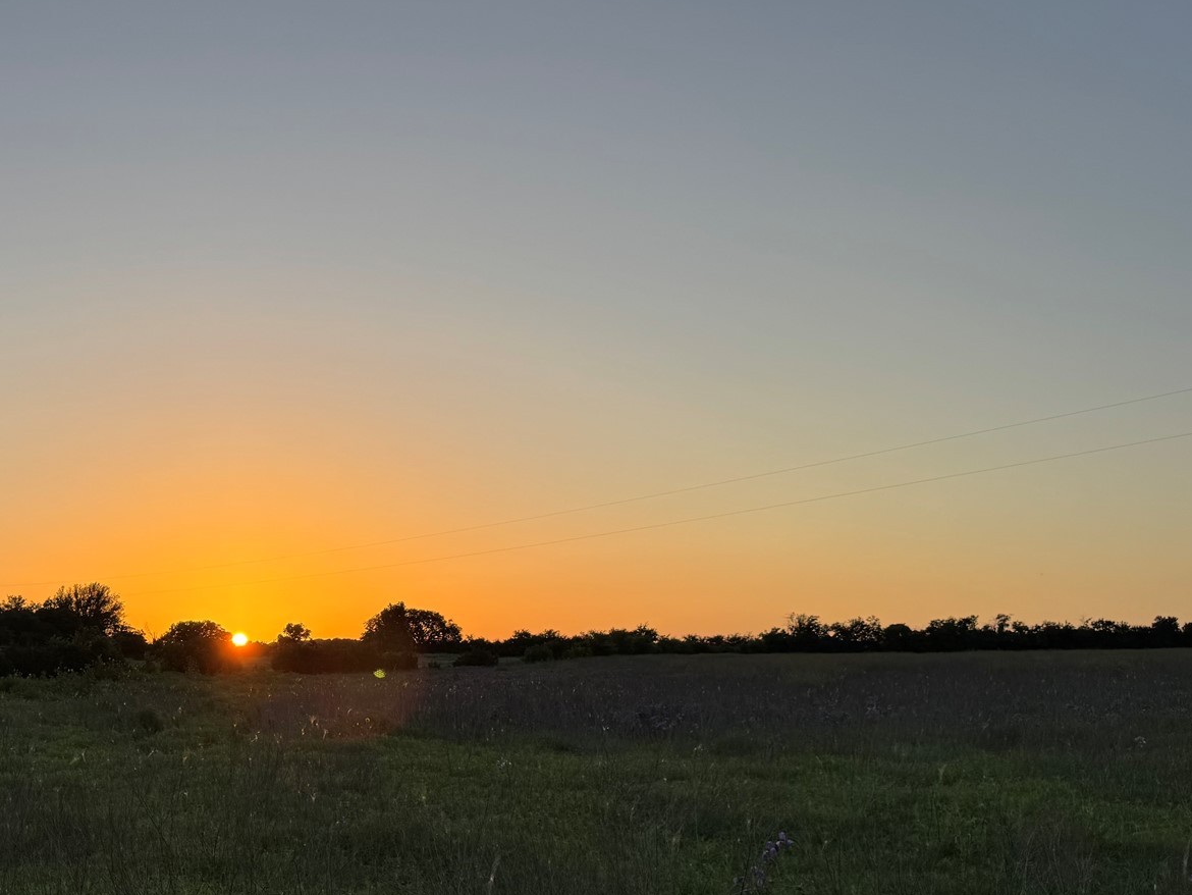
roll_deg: -0.3
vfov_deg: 33.7
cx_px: 310
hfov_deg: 43.5
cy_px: 663
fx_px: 1447
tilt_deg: +0.8
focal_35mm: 42
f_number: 1.78
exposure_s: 1/2415
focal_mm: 6.76
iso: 80
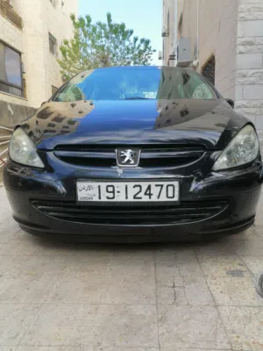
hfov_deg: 48.2
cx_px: 132
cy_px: 176
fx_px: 294
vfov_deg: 61.7
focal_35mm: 29
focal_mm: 5.3
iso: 50
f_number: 1.8
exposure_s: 1/358
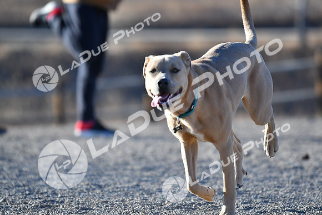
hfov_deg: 7.4
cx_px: 161
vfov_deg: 5.0
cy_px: 108
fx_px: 2483
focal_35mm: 278
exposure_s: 1/4000
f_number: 2.8
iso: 400
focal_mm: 185
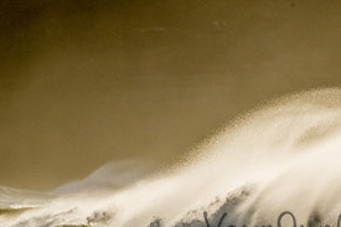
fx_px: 15969
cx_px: 331
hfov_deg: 1.2
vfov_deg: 0.8
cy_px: 220
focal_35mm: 1687
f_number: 11
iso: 450
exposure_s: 1/2000
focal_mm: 800
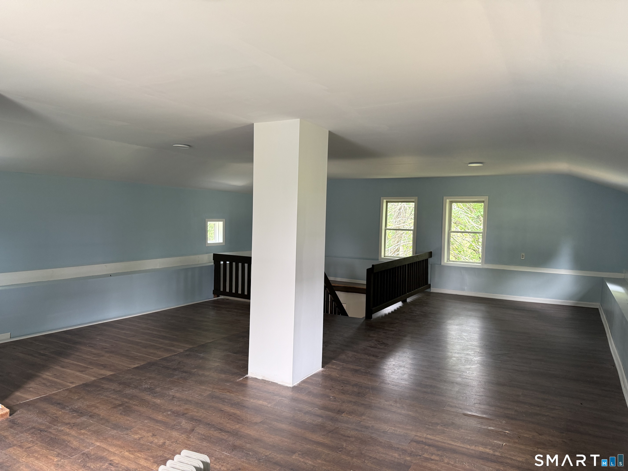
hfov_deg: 71.6
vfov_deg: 56.8
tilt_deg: -2.0
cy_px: 236
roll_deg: -1.9
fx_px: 435
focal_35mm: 24
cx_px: 314
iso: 200
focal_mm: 6.76
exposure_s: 1/74
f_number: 1.78
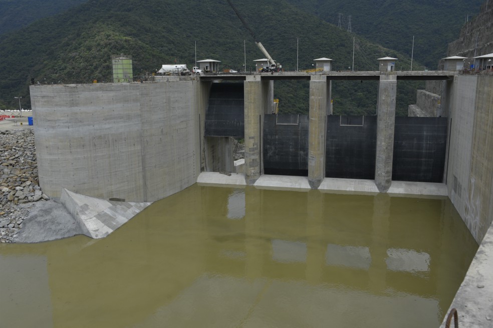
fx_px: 465
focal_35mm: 34
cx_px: 246
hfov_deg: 55.8
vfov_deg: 38.8
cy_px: 164
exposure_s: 1/400
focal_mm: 34
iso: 100
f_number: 9
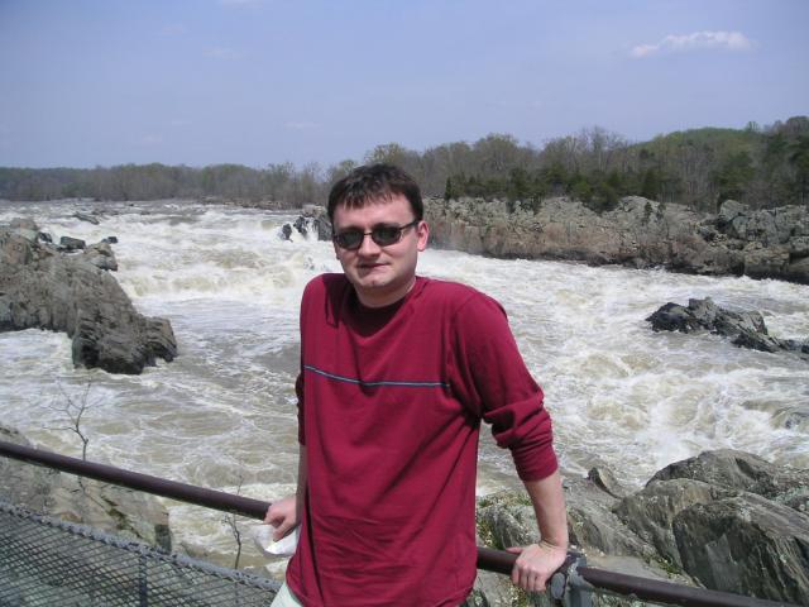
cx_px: 404
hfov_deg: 49.0
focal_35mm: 38
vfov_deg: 37.7
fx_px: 888
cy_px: 304
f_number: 6.7
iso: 50
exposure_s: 1/250
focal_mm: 6
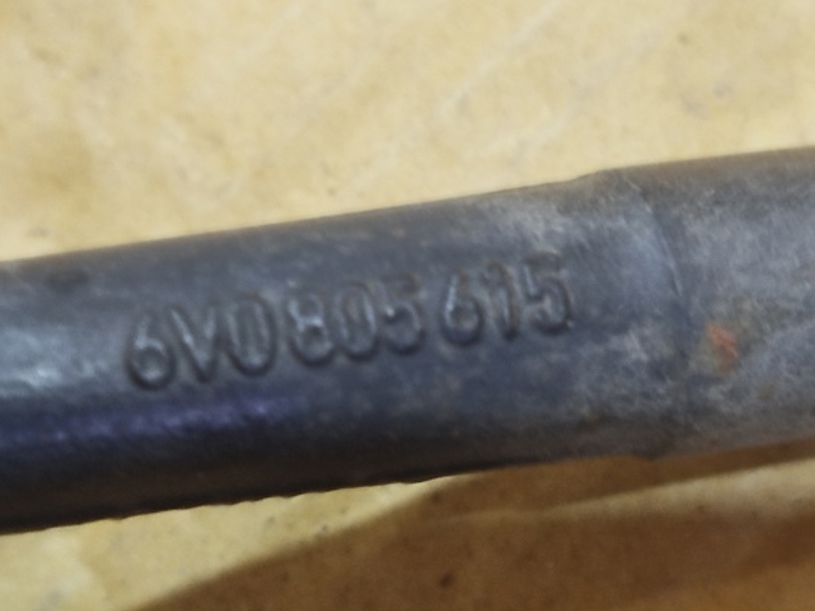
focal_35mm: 57
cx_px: 358
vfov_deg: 25.6
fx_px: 1342
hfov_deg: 33.7
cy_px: 304
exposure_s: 1/20
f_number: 1.7
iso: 500
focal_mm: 5.31
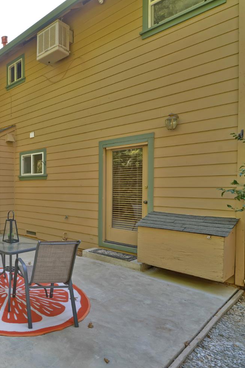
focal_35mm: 23
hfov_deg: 42.9
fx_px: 235
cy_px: 187
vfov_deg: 76.1
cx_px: -25
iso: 100
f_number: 7.1
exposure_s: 1/25
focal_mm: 15
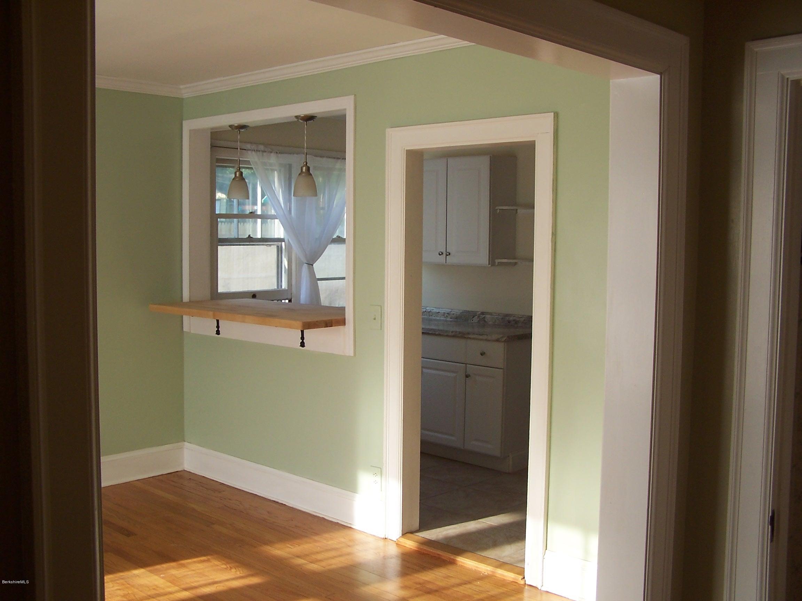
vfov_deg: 37.7
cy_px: 300
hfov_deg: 49.0
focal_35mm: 38
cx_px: 401
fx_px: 880
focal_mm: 6.3
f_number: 2.8
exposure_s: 1/125
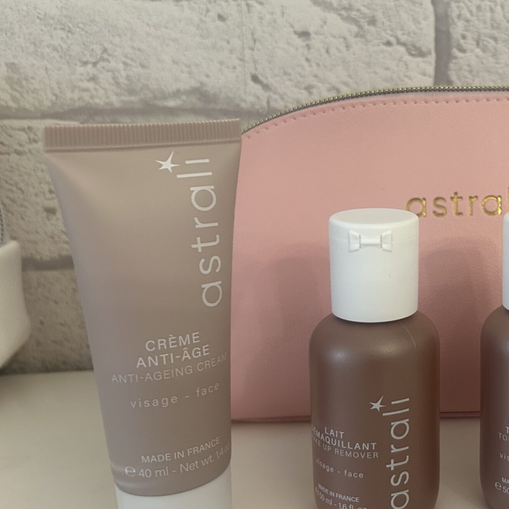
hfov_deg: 34.7
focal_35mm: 45
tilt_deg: -12.1
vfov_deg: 37.5
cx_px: 488
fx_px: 749
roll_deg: -0.4
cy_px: 229
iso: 160
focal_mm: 5.7
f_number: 1.5
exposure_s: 1/50
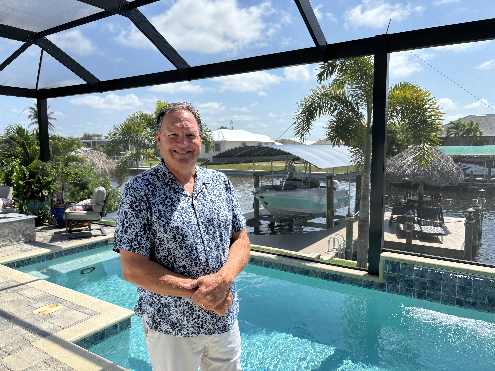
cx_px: 248
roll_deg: +0.5
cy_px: 186
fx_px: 372
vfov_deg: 53.1
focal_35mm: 26
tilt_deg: -6.4
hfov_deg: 67.3
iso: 50
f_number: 1.6
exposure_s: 1/1642
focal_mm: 5.96
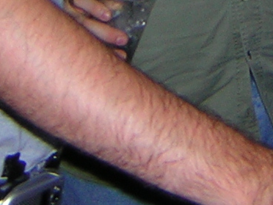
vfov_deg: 9.0
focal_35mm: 155
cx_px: 266
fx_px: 1222
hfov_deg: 12.6
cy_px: -211
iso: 50
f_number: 2.6
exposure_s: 1/60.1
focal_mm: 4.7
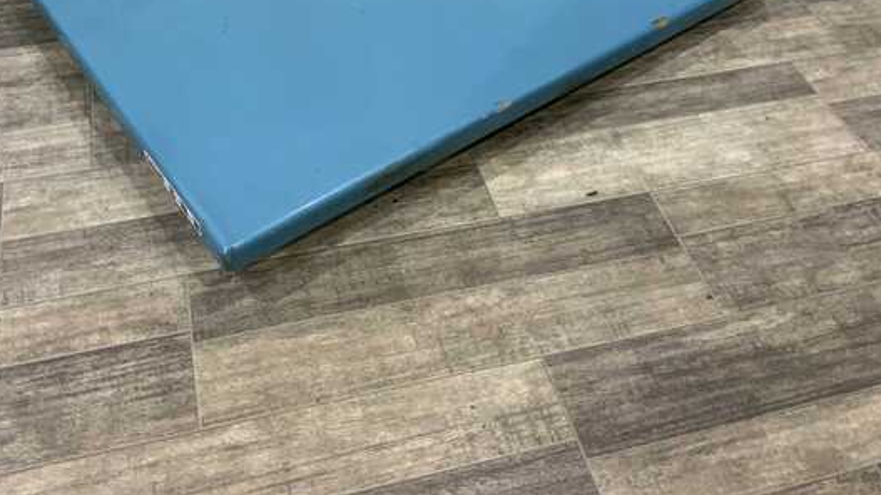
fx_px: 841
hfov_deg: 55.1
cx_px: 384
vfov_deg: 32.3
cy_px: 139
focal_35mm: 36
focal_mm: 3
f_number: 1.8
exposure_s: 1/60
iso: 160
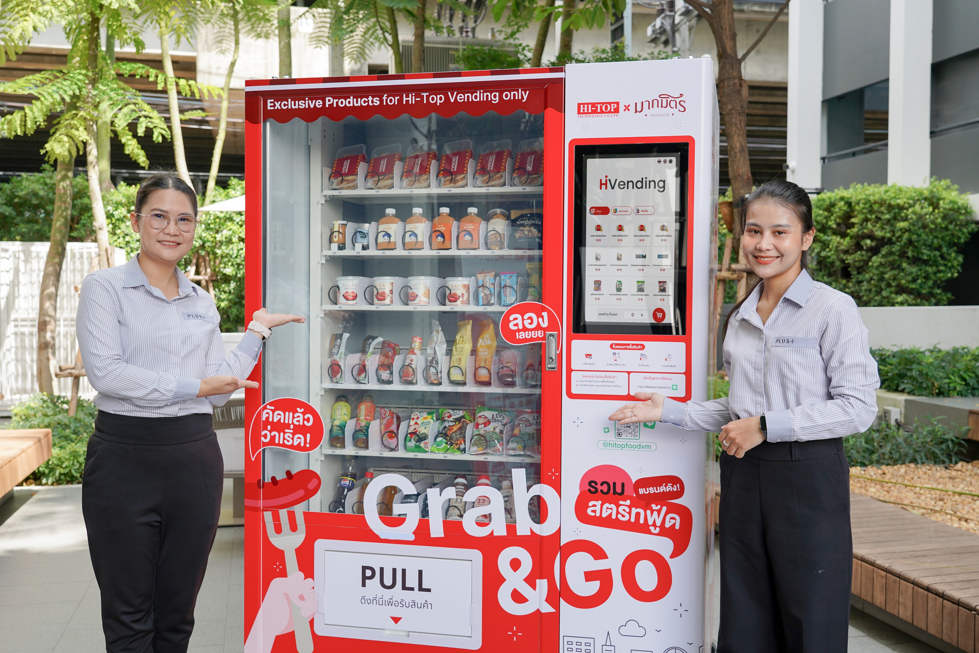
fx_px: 1006
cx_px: 490
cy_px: 326
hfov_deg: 51.9
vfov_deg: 35.9
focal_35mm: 37
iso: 100
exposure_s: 1/100
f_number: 5.6
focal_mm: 37
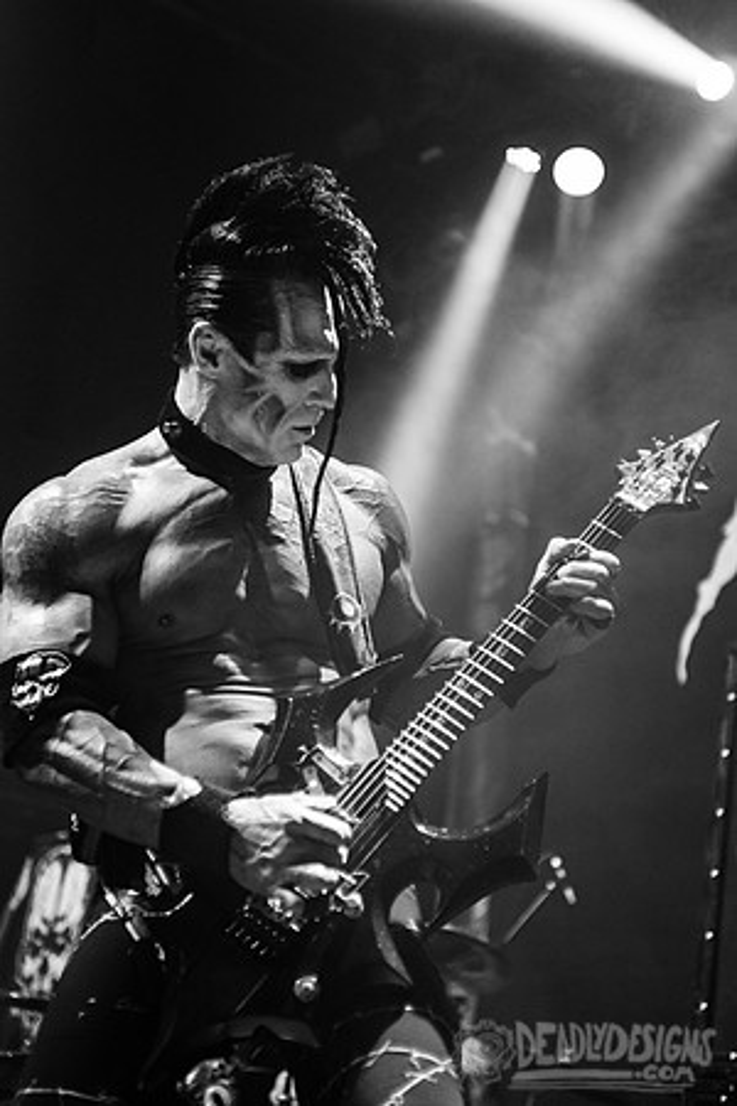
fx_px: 2149
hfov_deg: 19.5
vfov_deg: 28.8
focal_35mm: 70
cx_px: 368
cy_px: 553
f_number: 3.2
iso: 2000
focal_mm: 70
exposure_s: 1/125
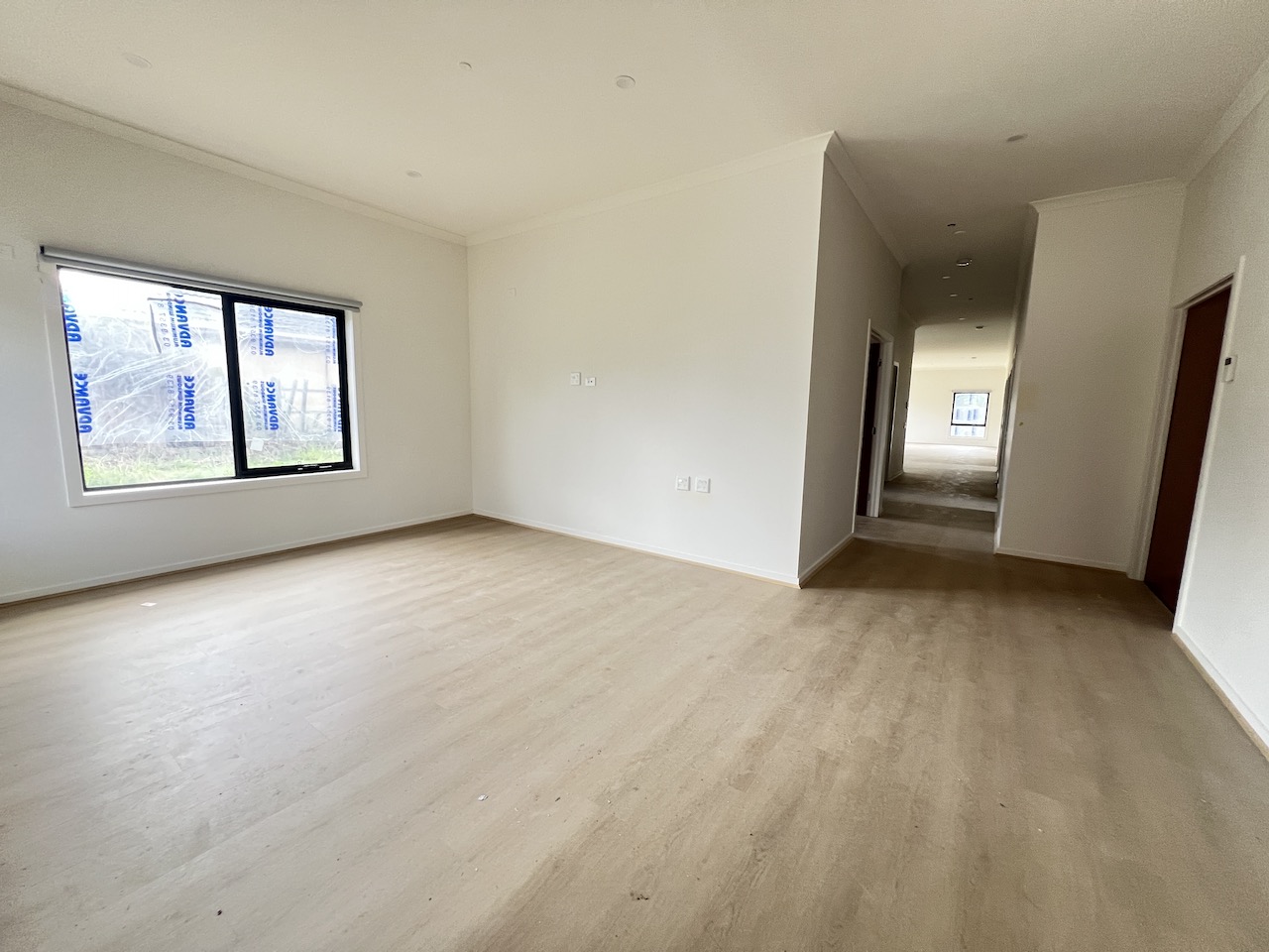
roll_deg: -1.6
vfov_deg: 89.9
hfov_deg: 106.2
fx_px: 477
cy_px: 476
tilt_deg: -8.2
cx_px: 634
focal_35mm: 13
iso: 250
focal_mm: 1.57
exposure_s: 1/74
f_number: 1.8
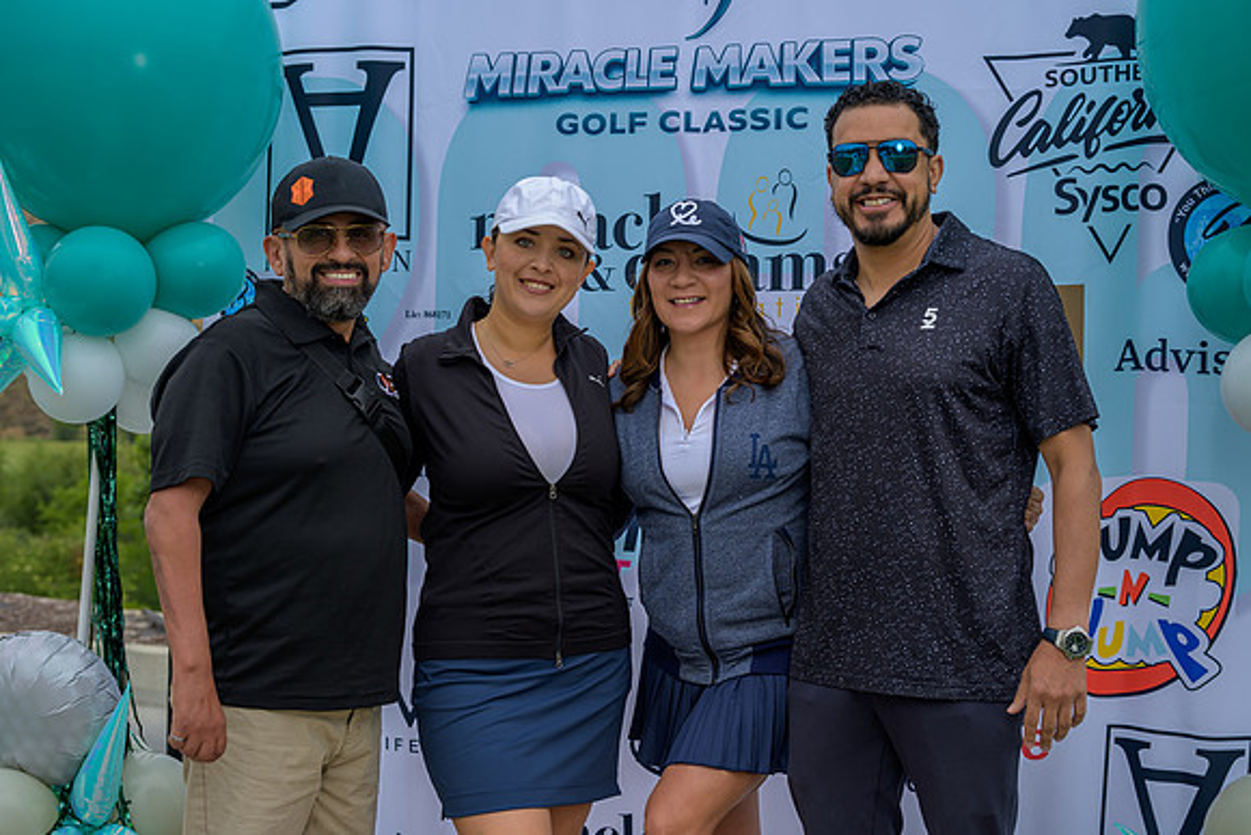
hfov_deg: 38.9
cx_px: 626
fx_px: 1773
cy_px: 418
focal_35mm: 51
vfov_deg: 26.5
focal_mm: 51
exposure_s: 1/200
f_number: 4
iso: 125
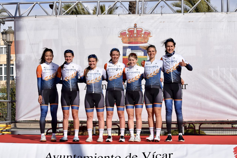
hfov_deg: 24.6
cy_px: 79
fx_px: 543
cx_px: 118
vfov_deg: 16.5
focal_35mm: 82
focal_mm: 55
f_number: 11
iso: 200
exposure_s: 1/500
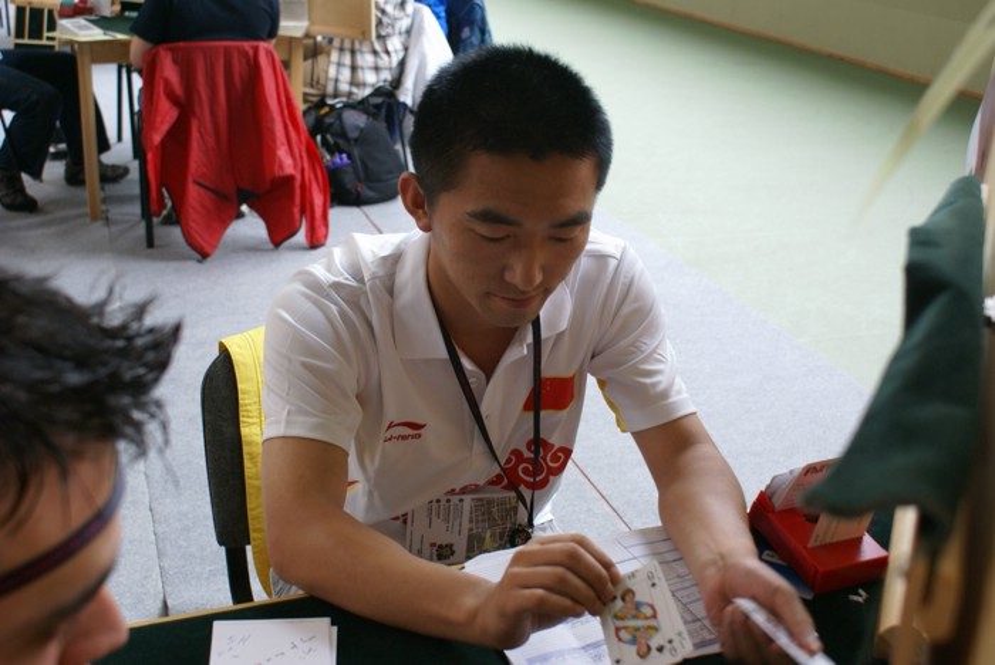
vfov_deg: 32.0
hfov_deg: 46.4
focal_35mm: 42
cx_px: 498
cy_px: 332
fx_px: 1162
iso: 200
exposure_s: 1/40
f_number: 4.5
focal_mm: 28
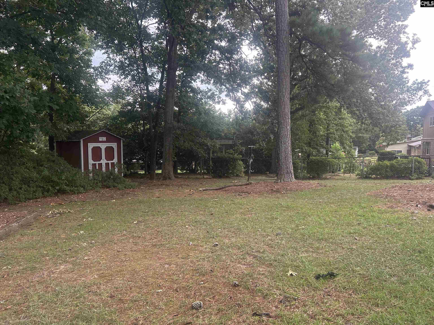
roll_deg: +0.7
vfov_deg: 53.1
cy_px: 162
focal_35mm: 26
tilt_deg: -4.5
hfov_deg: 67.3
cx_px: 217
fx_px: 326
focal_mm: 5.7
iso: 125
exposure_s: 1/103
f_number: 1.5
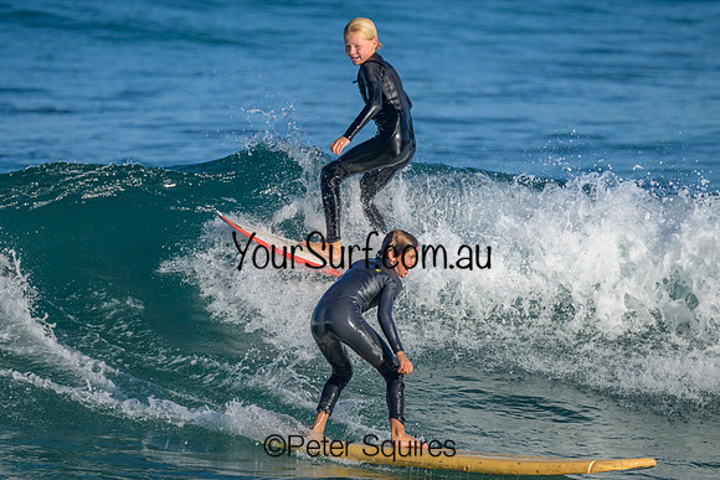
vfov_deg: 1.5
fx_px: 18084
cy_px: 209
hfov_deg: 2.3
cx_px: 355
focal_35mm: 904
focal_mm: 800
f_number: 8
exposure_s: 1/2000
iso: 360
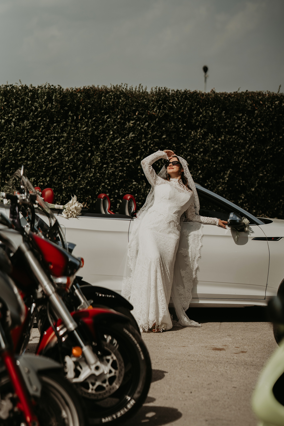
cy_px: 213
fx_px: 1006
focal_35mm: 85
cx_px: 142
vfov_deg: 23.9
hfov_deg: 16.1
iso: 125
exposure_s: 1/8000
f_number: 1.8
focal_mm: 85
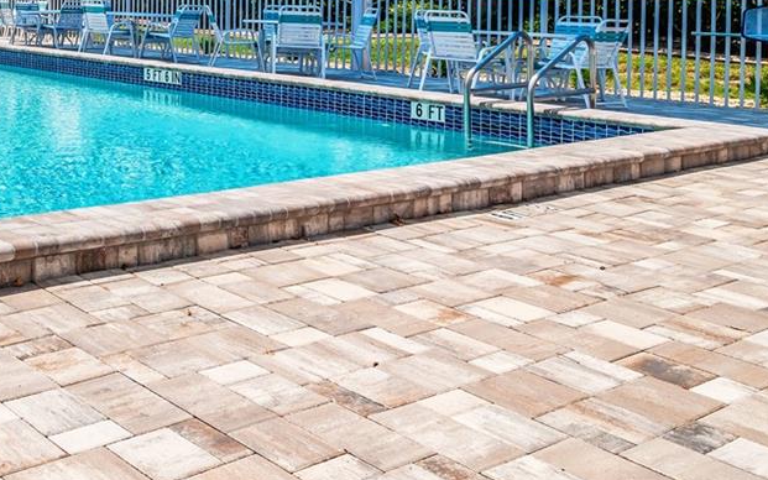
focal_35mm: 42
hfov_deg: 38.8
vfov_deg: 28.5
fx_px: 879
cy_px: -7
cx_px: -78
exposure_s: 1/1000
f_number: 10
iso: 320
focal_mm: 16
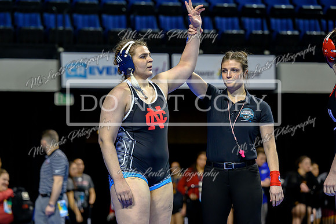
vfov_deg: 9.6
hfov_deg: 14.3
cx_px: 143
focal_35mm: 144
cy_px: 129
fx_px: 1342
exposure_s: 1/800
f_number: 3.5
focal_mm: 125
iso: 2500
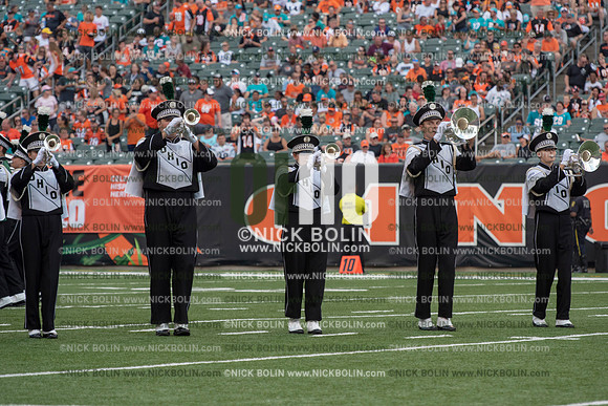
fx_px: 3547
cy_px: 203
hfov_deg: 9.8
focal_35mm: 210
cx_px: 304
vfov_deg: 6.5
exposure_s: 1/1250
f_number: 5.6
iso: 400
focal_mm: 210
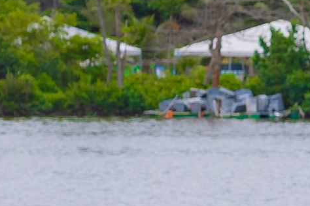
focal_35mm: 456
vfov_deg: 3.0
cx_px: 788
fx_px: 3926
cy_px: 129
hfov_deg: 4.4
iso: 125
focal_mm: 56
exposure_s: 1/60
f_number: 4
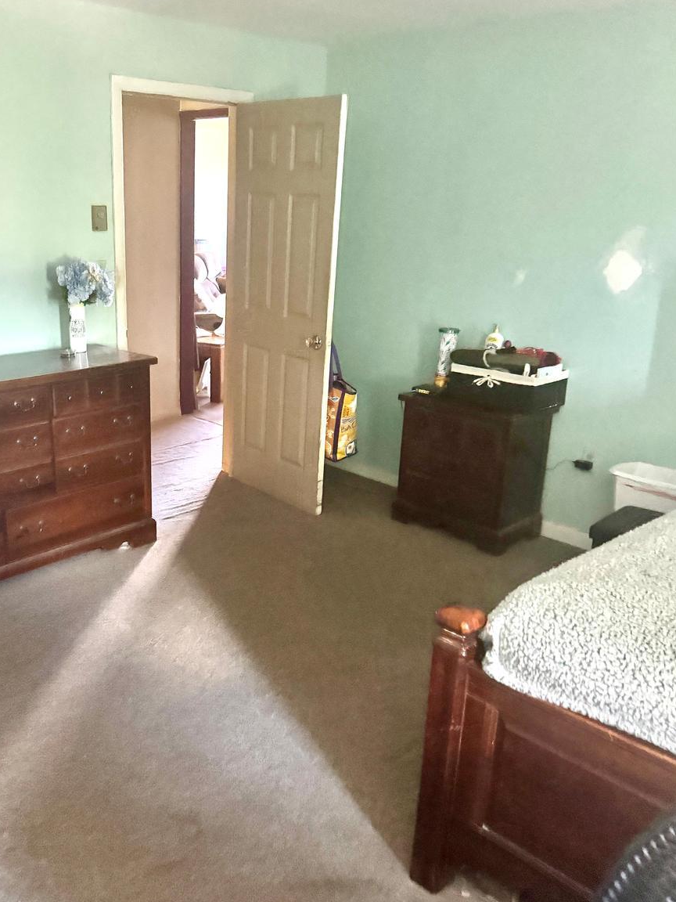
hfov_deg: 43.6
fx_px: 833
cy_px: 445
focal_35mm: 32
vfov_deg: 56.8
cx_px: 234
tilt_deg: -19.6
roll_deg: -0.2
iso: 1250
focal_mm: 6.76
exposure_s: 1/30
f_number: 1.78
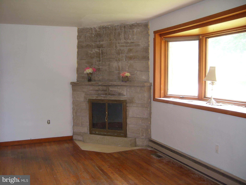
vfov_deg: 40.7
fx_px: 249
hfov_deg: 52.6
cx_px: 123
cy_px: 92
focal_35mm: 35
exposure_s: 1/30
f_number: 2.8
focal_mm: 5.8
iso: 50
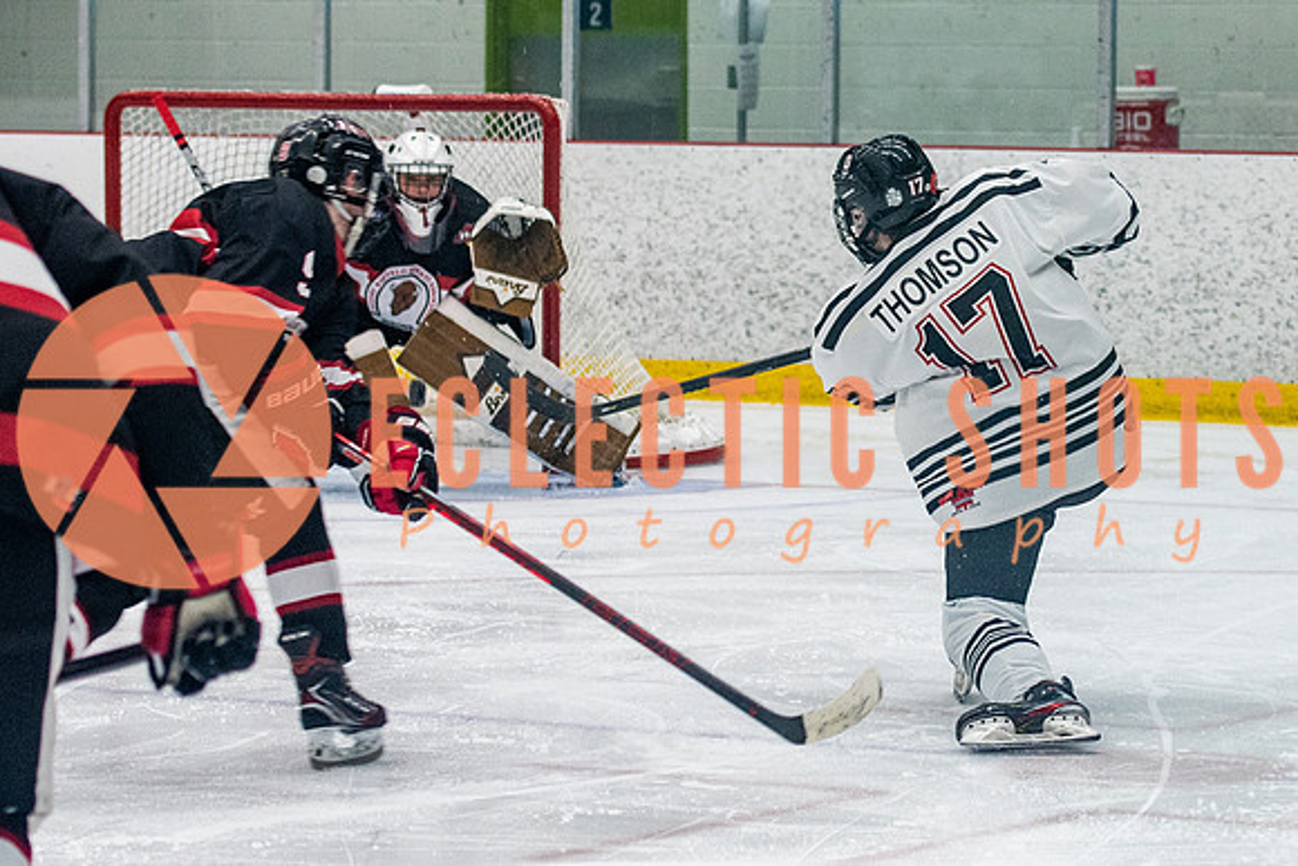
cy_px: 321
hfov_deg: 12.2
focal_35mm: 168
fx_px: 6055
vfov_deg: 8.2
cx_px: 960
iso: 900
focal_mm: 70
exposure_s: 1/400
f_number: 2.8
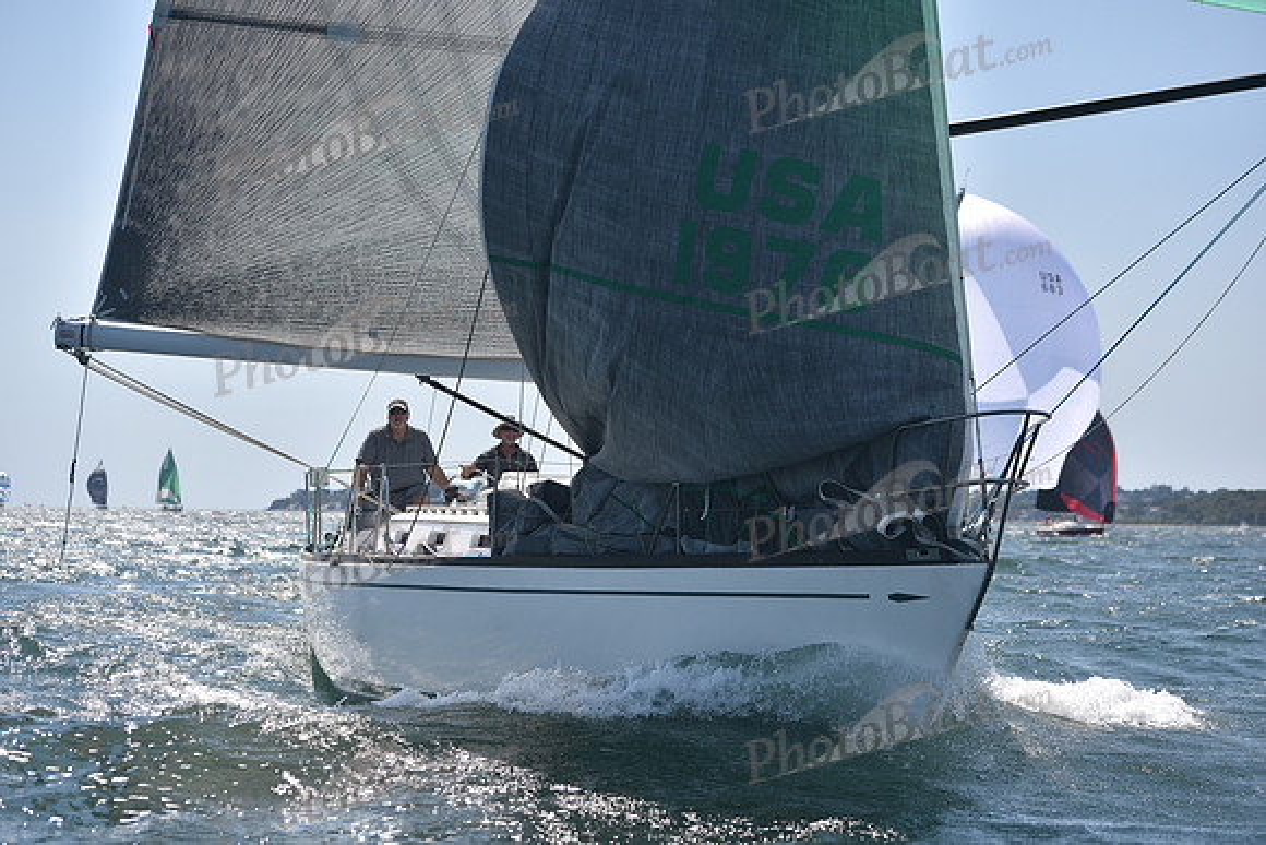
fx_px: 3166
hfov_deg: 22.6
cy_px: 422
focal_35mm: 90
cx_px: 633
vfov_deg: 15.2
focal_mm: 90
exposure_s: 1/1250
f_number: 4
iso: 250
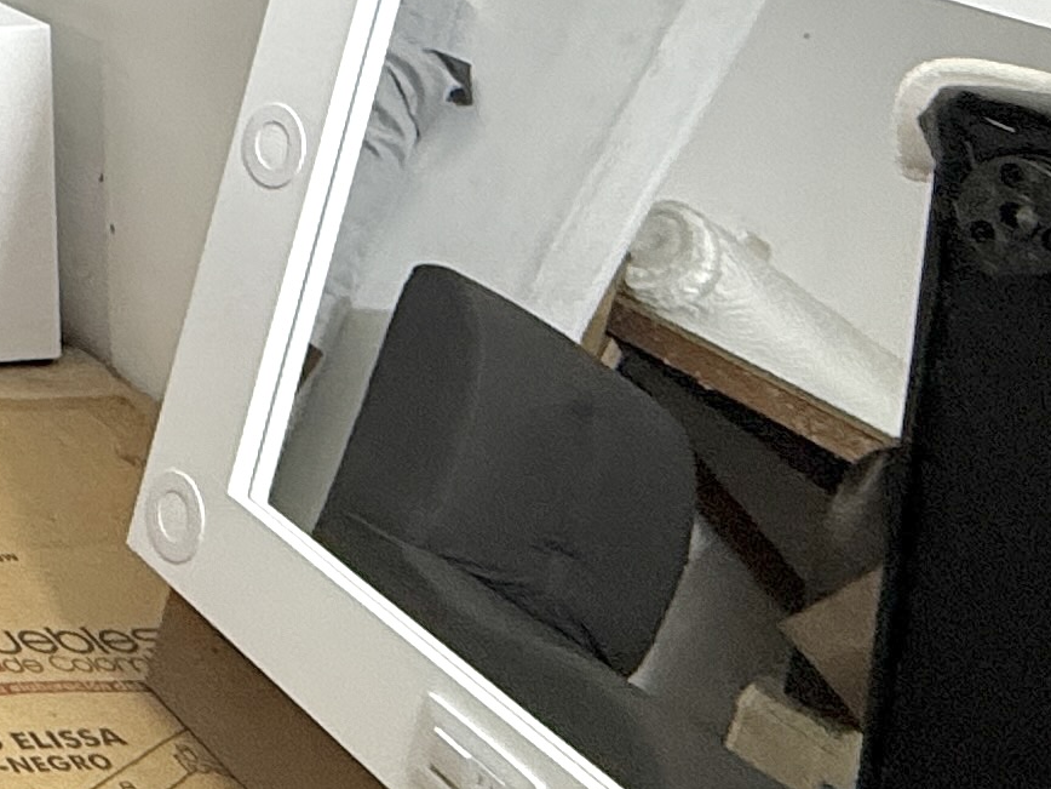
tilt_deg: +2.3
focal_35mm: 65
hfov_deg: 20.0
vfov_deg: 18.1
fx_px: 1974
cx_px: -919
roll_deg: +0.1
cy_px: -622
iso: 200
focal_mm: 2.22
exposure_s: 1/120
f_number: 2.2
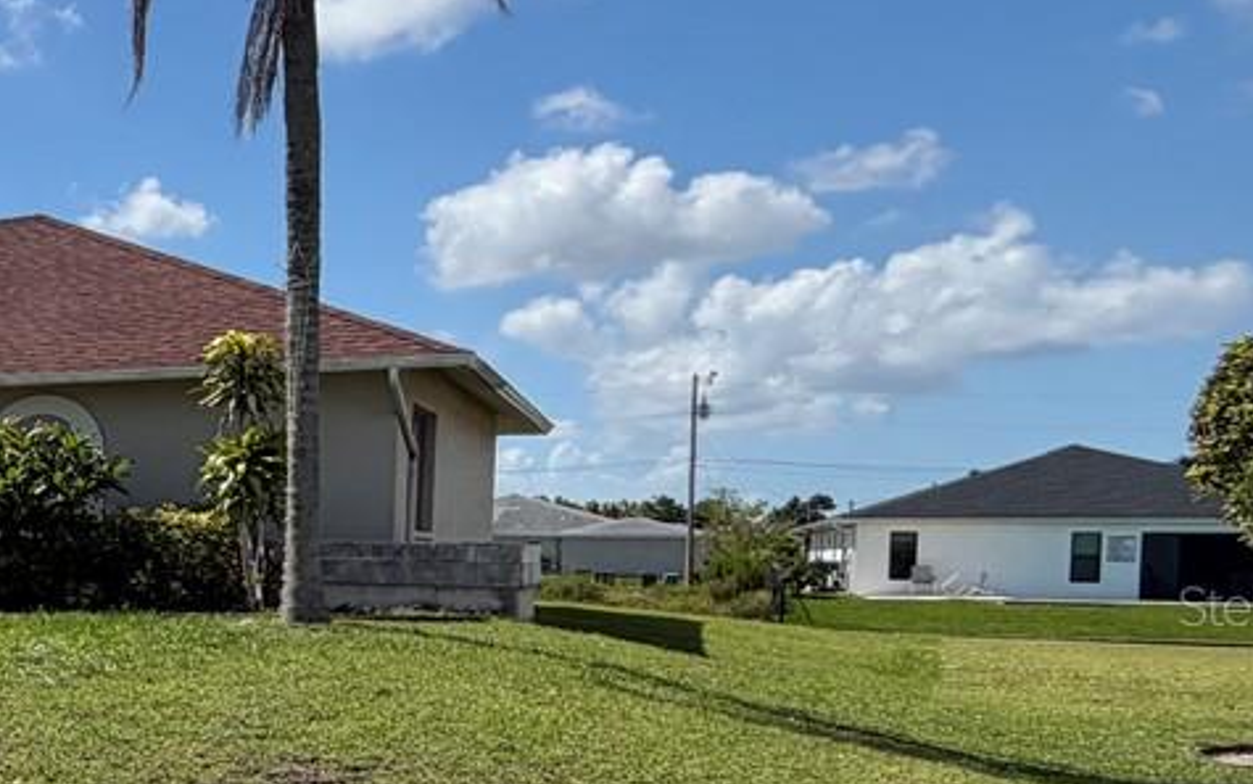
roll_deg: -0.3
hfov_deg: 26.8
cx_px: -683
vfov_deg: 25.5
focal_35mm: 50
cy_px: 604
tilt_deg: -2.4
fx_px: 1708
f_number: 2.2
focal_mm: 2.22
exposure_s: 1/1145
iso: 20
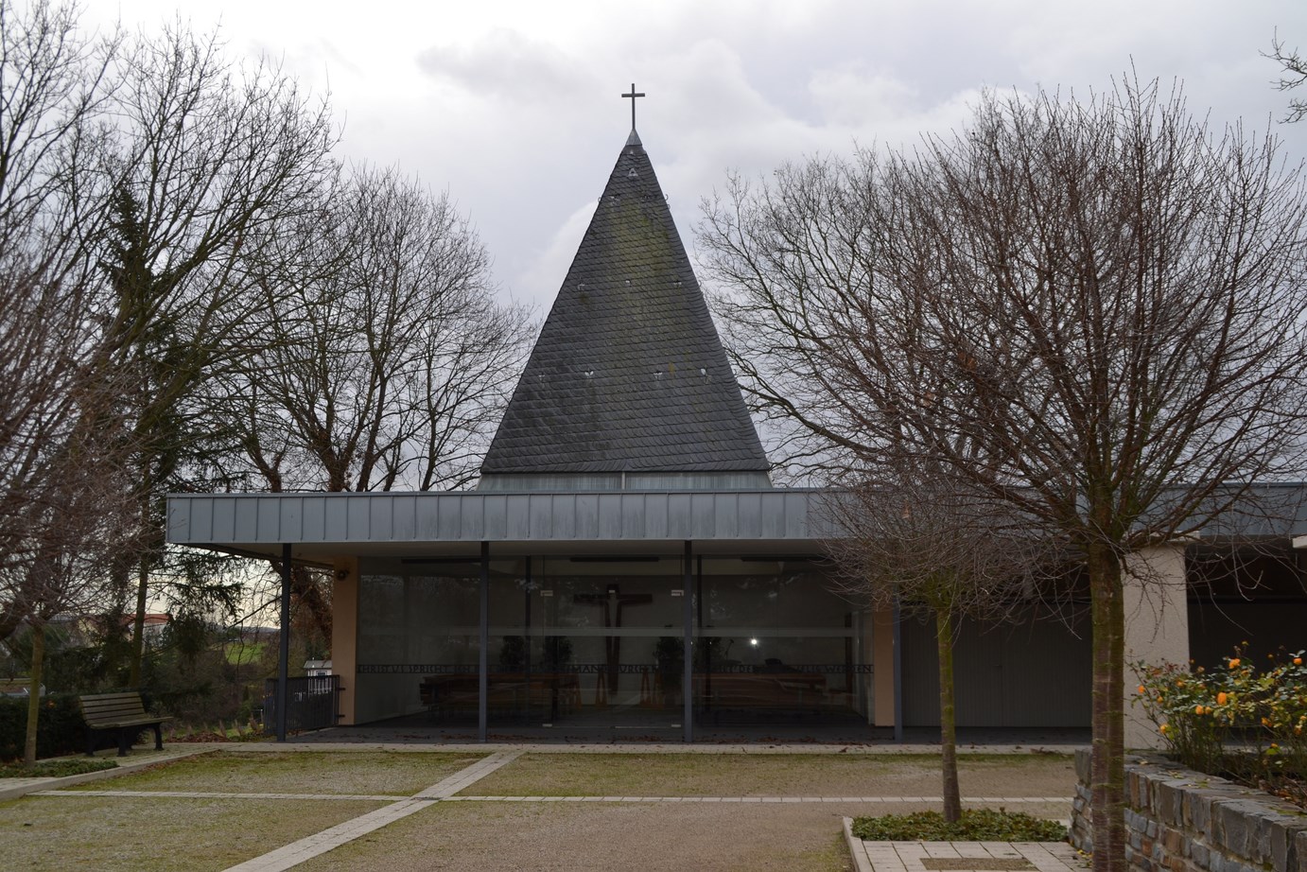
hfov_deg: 46.4
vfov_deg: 31.9
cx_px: 654
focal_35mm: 42
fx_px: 1525
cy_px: 436
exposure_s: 1/200
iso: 100
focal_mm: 28
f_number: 5.6
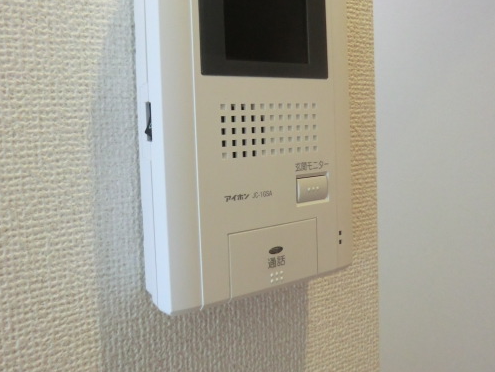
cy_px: 133
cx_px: 230
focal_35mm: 31
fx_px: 444
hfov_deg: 58.3
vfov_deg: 45.0
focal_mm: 4.3
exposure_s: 1/60
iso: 320
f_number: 3.2
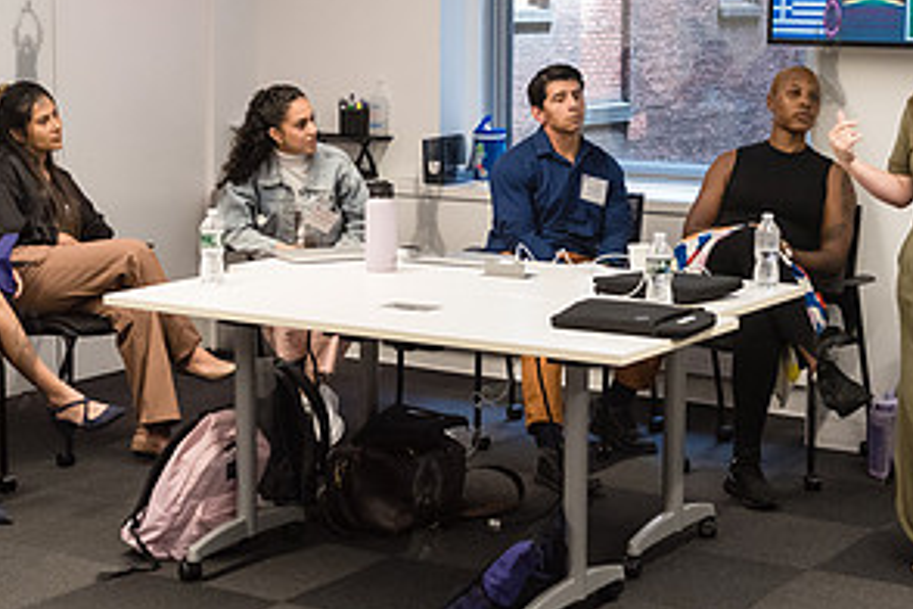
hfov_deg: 27.0
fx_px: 1902
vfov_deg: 18.1
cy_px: 204
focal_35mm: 75
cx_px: 425
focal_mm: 38
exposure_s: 1/250
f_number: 4.5
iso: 2500
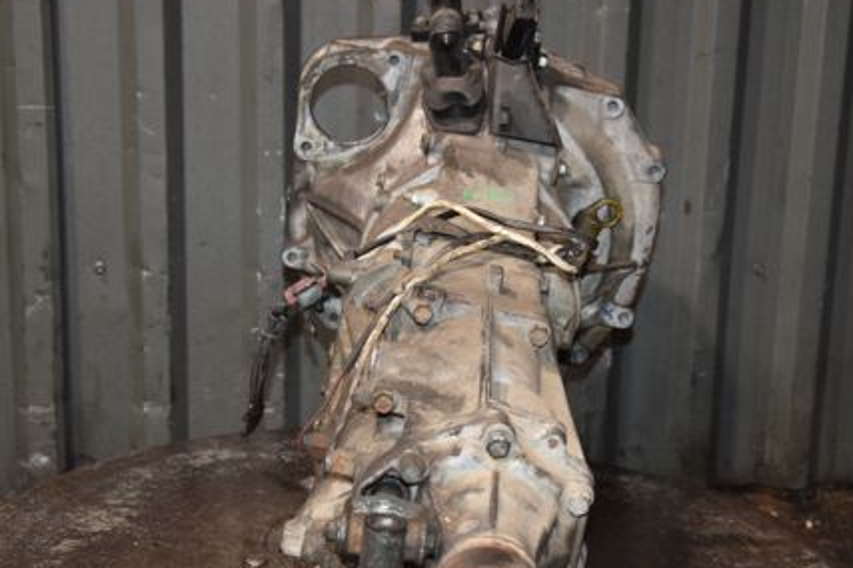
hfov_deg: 28.1
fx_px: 1705
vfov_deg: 18.9
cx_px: 431
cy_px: 338
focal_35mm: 72
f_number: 5
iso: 800
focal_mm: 32
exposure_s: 1/60
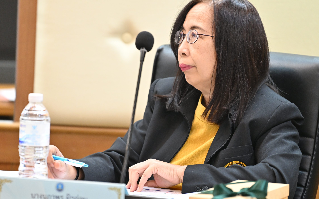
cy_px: 106
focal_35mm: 297
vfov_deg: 4.4
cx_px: 136
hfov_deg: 7.1
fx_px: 2582
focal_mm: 200
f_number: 2.8
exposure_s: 1/160
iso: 1600
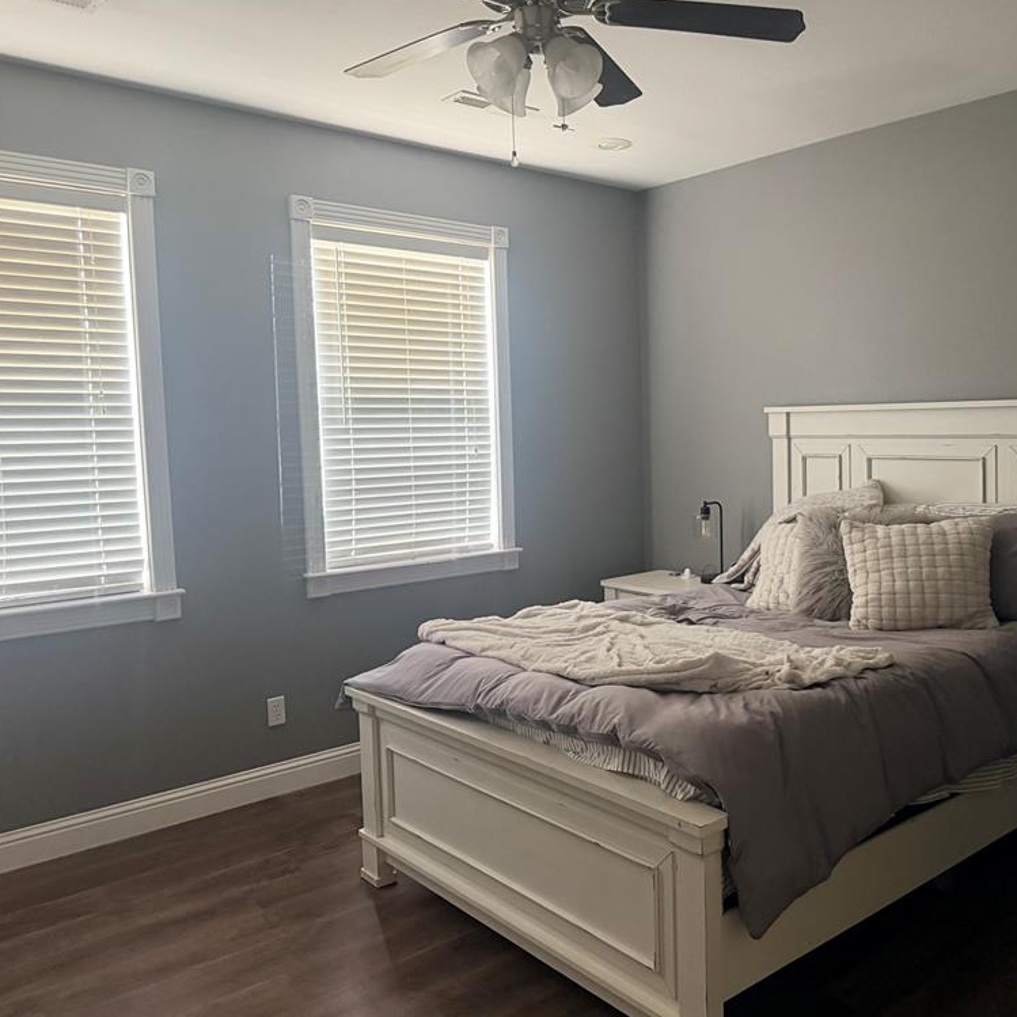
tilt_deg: -4.4
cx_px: 686
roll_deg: +1.2
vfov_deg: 55.6
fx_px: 964
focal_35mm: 29
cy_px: 506
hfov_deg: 54.4
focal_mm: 6.76
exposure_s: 1/40
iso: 800
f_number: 1.78
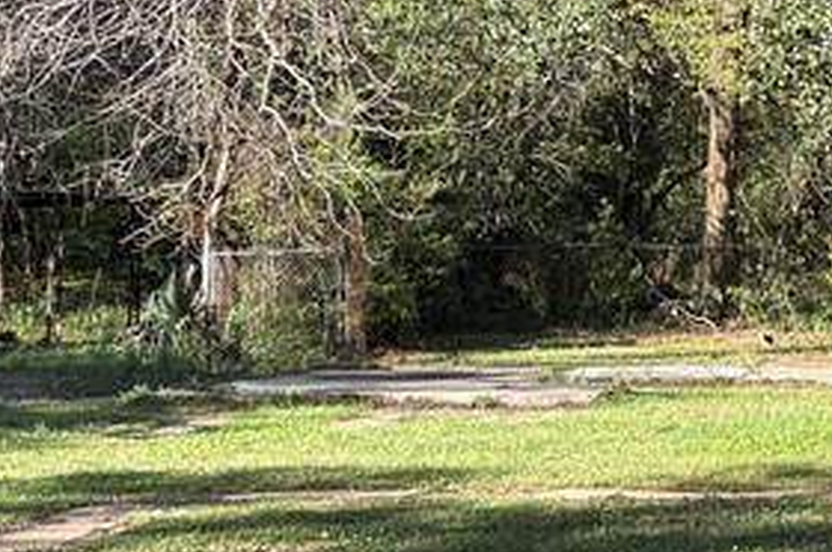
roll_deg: +0.3
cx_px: 1016
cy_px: 95
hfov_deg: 19.4
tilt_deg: +3.6
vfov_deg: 13.7
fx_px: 2285
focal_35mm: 99
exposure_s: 1/764
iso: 64
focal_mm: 5.96
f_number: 1.6
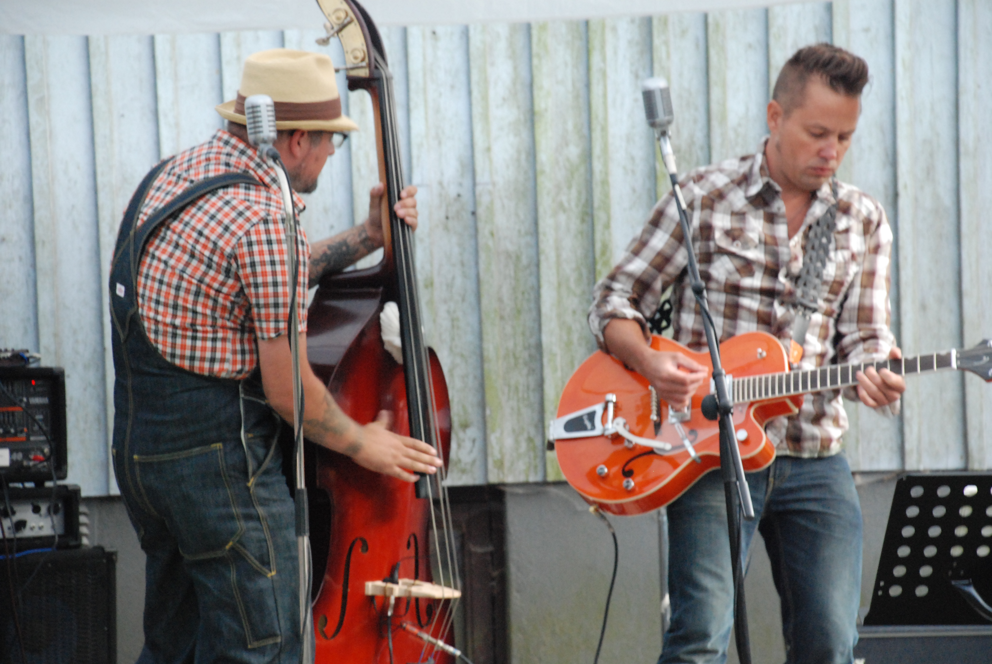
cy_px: 332
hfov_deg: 14.4
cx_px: 496
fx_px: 3931
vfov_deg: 9.7
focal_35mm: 142
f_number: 5.6
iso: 1600
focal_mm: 95
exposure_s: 1/50
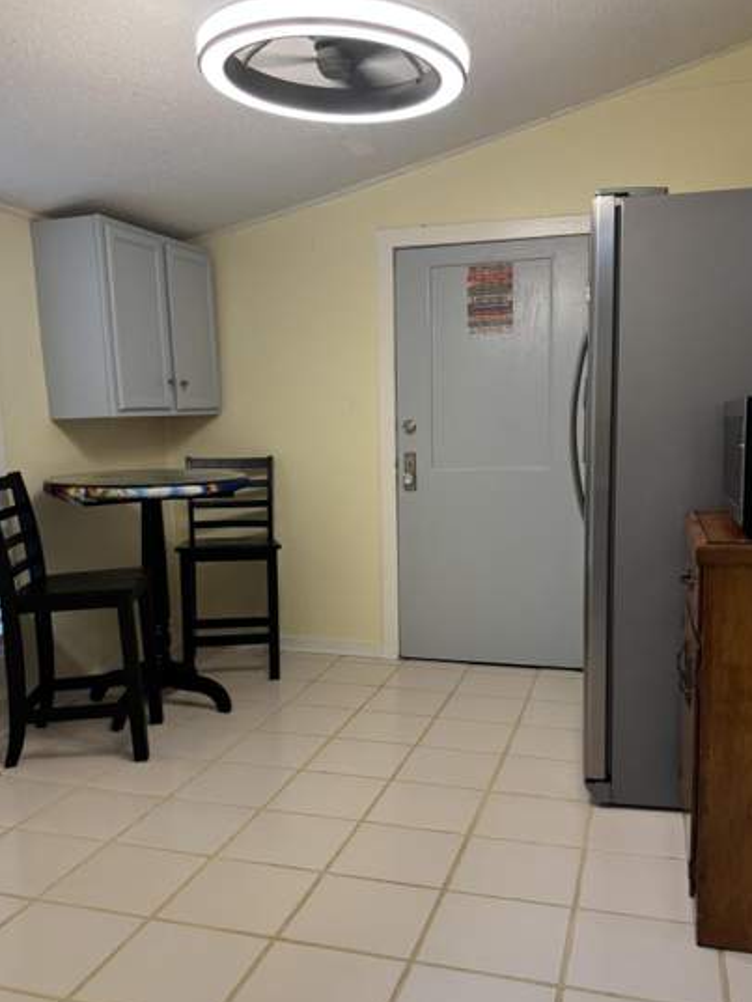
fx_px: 898
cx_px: 386
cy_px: 536
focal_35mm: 31
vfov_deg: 58.3
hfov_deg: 45.5
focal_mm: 5.96
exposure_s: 1/60
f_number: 1.6
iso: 125
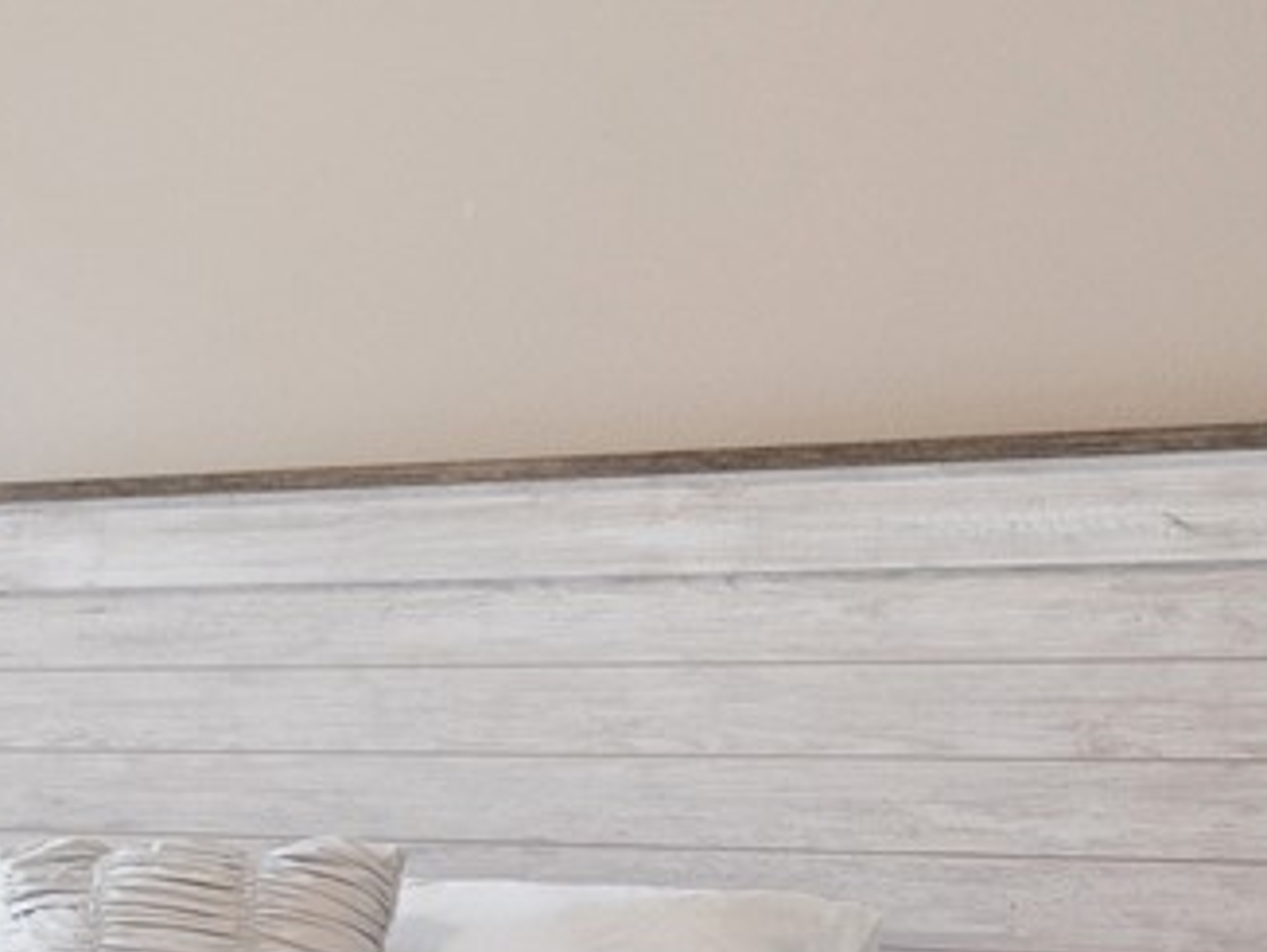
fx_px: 2930
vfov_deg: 18.4
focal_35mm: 80
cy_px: 643
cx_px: -1292
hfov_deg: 17.3
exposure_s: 1/10
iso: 400
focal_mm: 16
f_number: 9
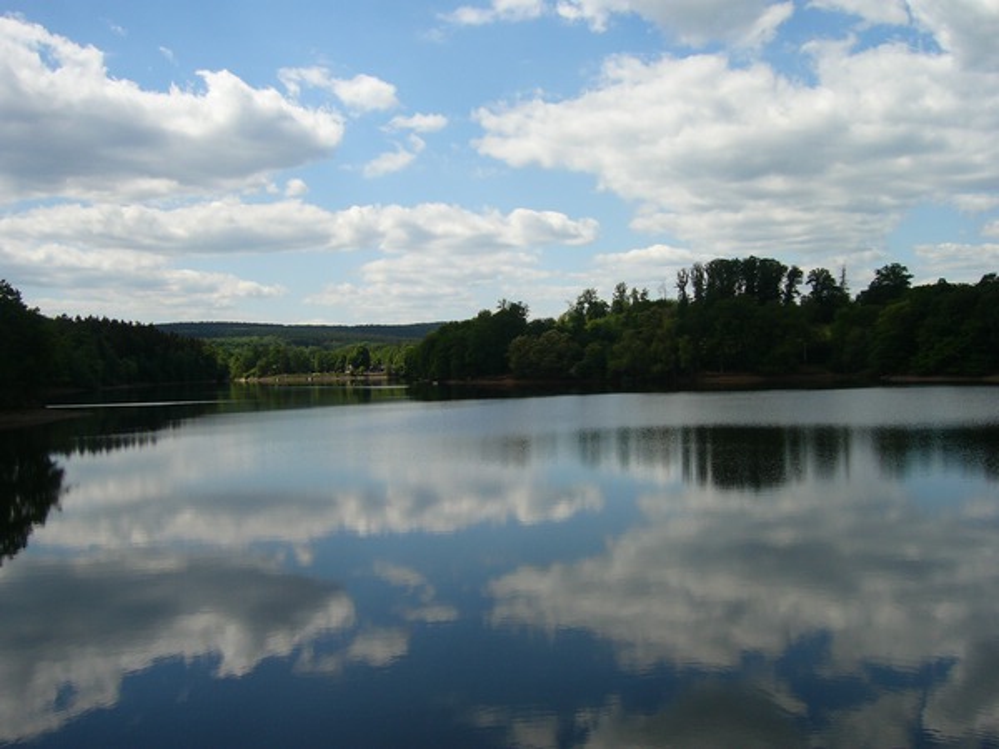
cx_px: 500
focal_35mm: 35
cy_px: 374
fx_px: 1010
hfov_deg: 52.6
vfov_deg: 40.7
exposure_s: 1/200
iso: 50
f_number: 8
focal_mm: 5.8
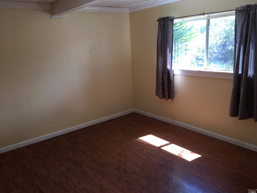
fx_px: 215
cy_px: 96
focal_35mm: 29
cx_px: 128
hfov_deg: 61.7
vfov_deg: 48.2
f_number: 2.2
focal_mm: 4.15
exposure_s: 1/60
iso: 32
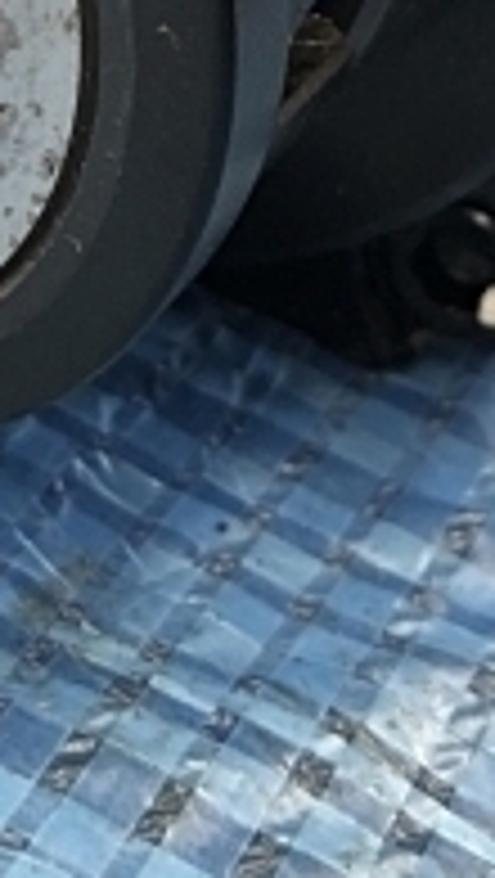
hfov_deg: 11.9
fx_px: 2328
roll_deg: -10.8
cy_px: -63
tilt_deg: -25.6
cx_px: -104
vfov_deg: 20.4
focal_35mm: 100
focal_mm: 3.99
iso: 50
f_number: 1.8
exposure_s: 1/15
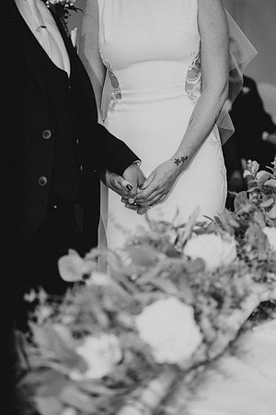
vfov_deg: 27.0
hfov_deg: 18.2
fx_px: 862
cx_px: 138
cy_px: 208
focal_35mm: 75
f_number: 3.2
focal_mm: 75
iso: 1600
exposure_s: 1/250
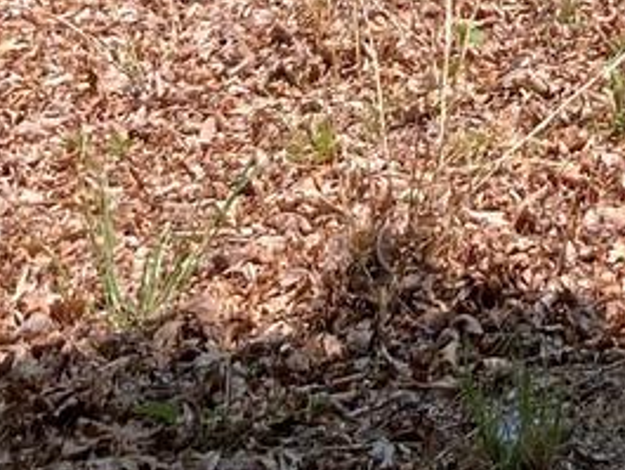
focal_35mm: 152
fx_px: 2746
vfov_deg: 8.7
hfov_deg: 12.2
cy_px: -718
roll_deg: -1.7
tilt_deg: +9.2
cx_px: 1040
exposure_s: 1/486
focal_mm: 3.99
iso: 20
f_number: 1.8
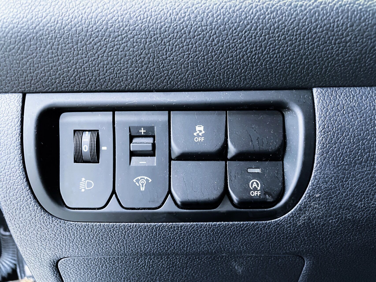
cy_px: 141
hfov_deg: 67.3
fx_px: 282
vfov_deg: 53.1
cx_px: 188
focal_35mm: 26
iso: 500
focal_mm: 4.2
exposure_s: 1/25
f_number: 1.6
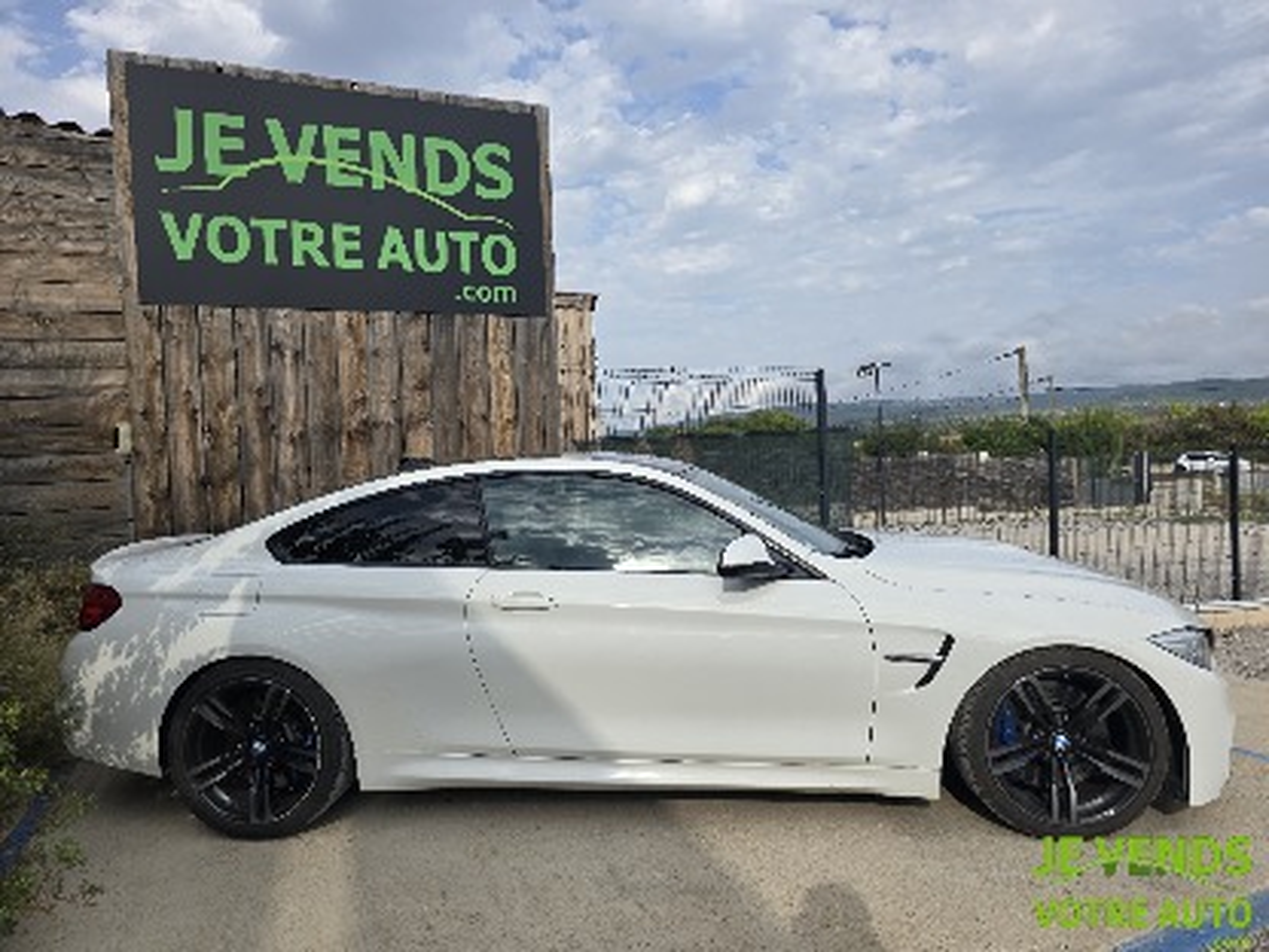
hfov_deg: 73.9
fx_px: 843
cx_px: 634
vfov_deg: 58.9
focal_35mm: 23
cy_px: 476
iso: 12
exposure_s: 1/715
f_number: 1.7
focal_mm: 6.3
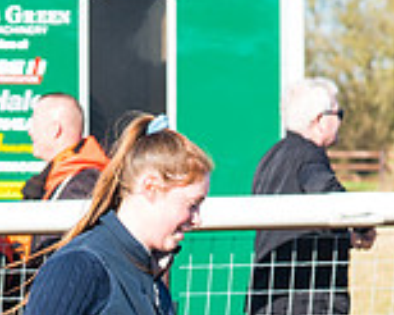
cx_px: 146
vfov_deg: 3.6
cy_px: 379
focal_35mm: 433
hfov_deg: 4.5
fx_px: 5046
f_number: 5
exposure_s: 1/200
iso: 125
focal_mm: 105
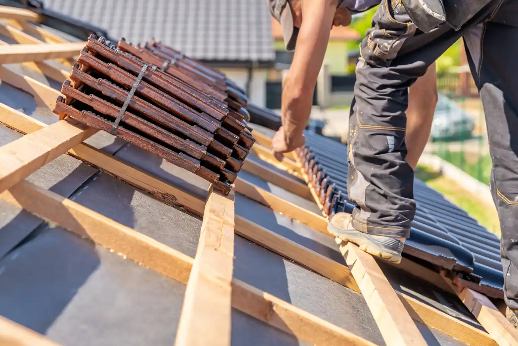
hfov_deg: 19.6
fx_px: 1496
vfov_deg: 13.1
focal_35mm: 104
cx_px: 333
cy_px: 108
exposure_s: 1/250
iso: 100
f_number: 4
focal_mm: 70
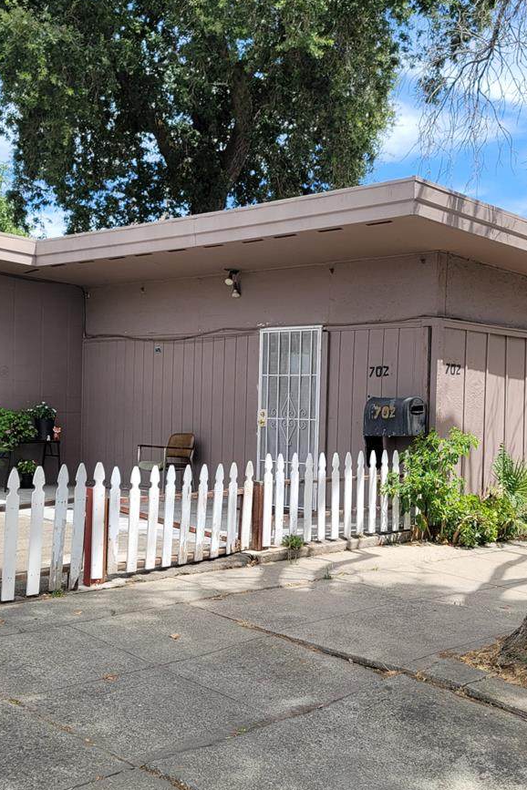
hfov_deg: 29.7
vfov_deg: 43.5
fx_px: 988
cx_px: 331
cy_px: 443
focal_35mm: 45
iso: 20
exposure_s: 1/612
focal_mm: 7
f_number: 1.8
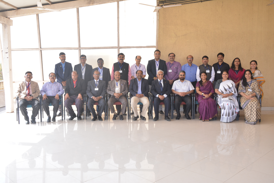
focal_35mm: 34
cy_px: 92
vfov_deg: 38.4
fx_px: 263
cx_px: 137
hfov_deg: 55.1
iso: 400
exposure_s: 1/200
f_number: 5.6
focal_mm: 23
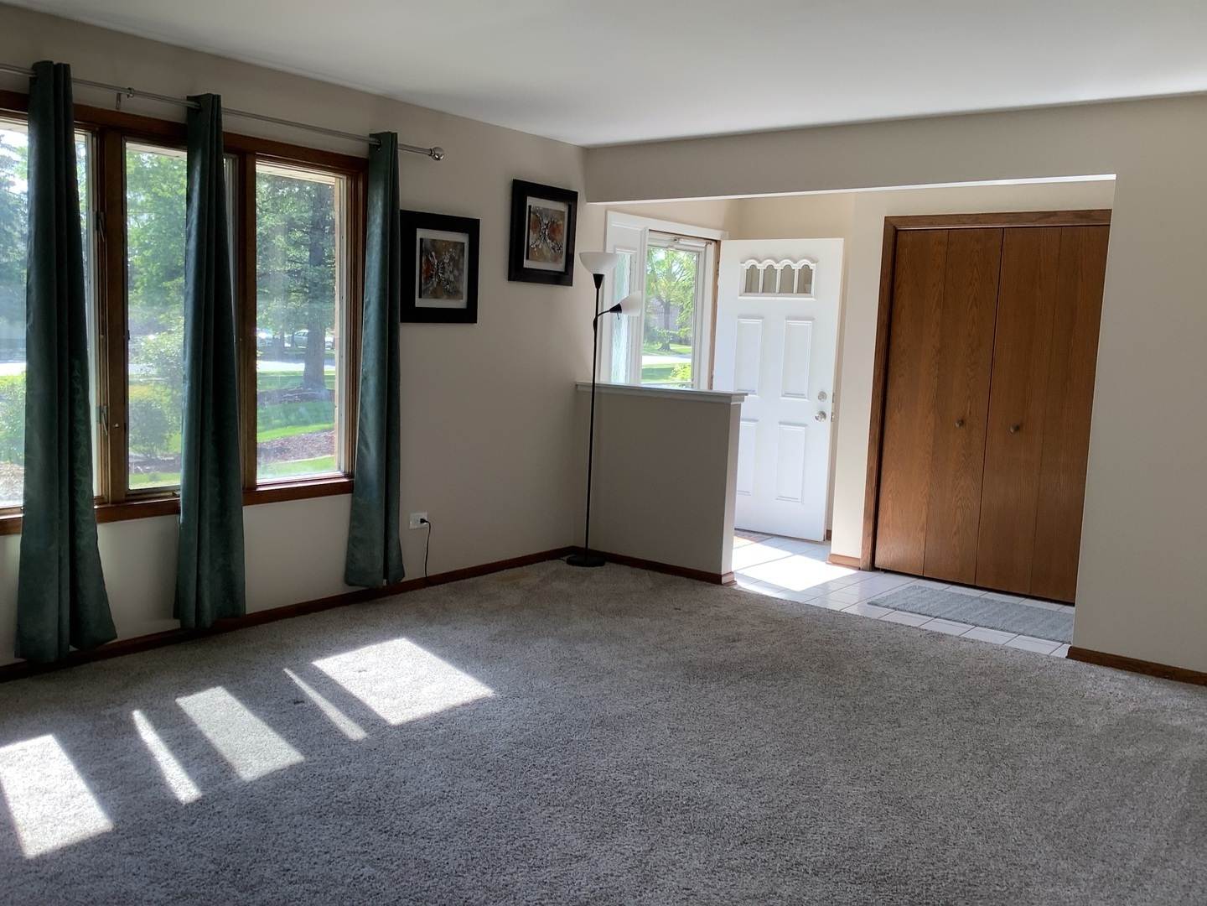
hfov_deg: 58.4
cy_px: 453
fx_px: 1081
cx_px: 604
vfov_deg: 45.4
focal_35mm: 31
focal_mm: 3.3
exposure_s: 1/120
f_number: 2.4
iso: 32
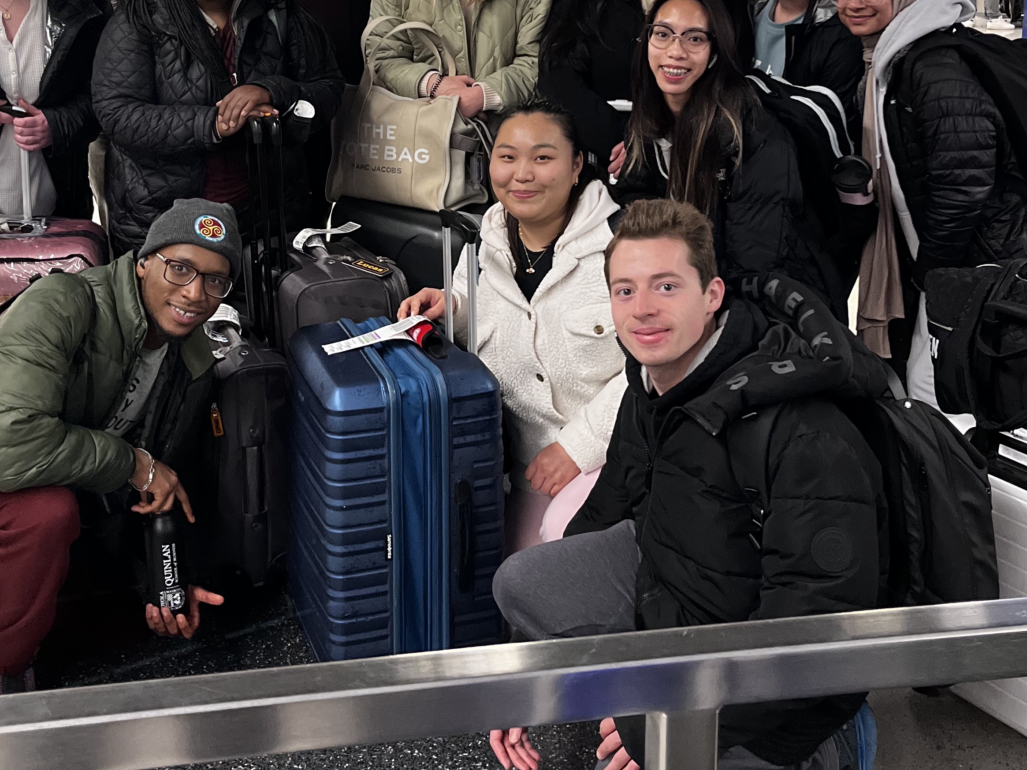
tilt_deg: -12.9
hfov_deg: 42.0
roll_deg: +0.4
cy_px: 170
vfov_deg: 31.5
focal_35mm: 45
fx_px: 1335
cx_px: 456
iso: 400
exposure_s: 1/40
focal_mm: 5.1
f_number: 1.6
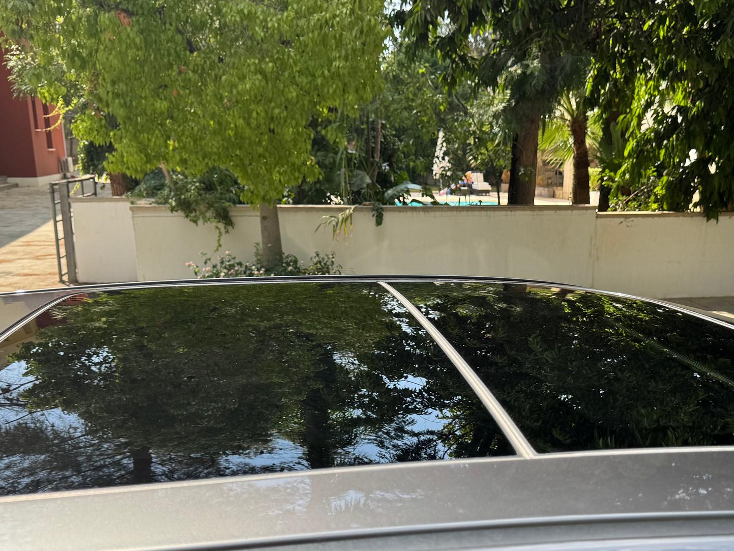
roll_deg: -0.6
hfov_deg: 48.5
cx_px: 454
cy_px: 383
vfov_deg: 37.2
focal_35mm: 38
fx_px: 806
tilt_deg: -14.7
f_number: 1.78
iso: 80
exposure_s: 1/1456
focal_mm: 6.76
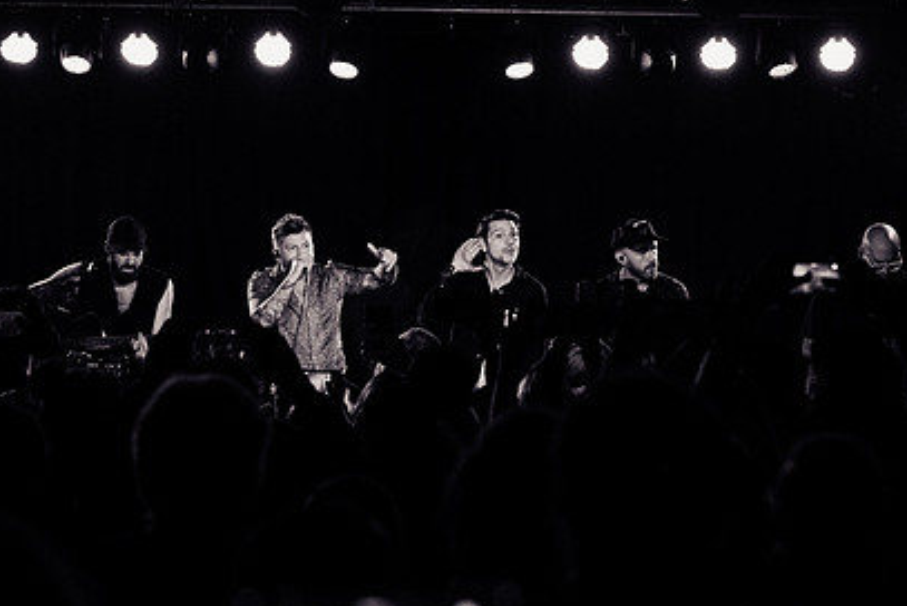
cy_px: 306
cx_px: 448
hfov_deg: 14.6
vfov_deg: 9.8
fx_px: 3530
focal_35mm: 140
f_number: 3.5
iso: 1000
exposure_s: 1/500
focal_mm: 82
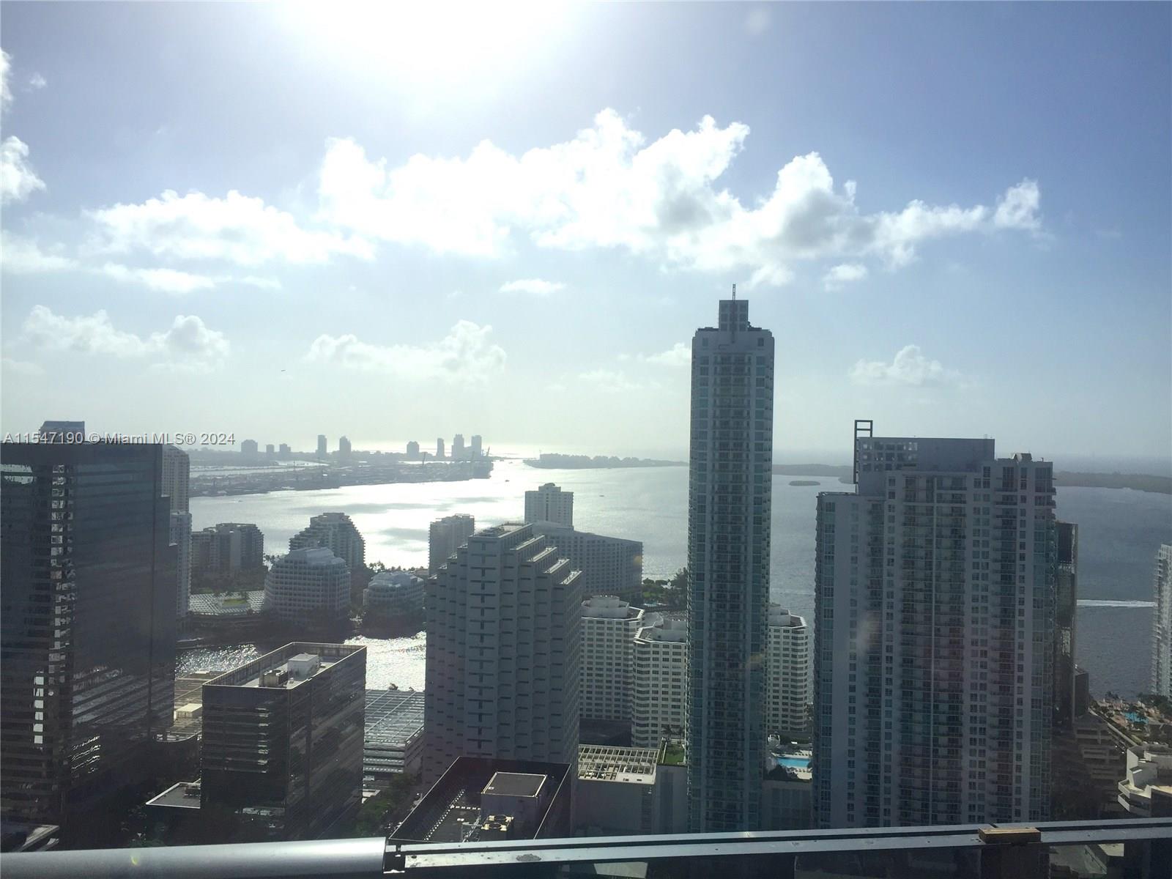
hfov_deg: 61.7
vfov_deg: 48.2
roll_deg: -1.6
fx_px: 982
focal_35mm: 29
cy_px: 440
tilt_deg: +1.6
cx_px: 586
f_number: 2.2
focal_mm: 4.15
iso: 32
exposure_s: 1/3300
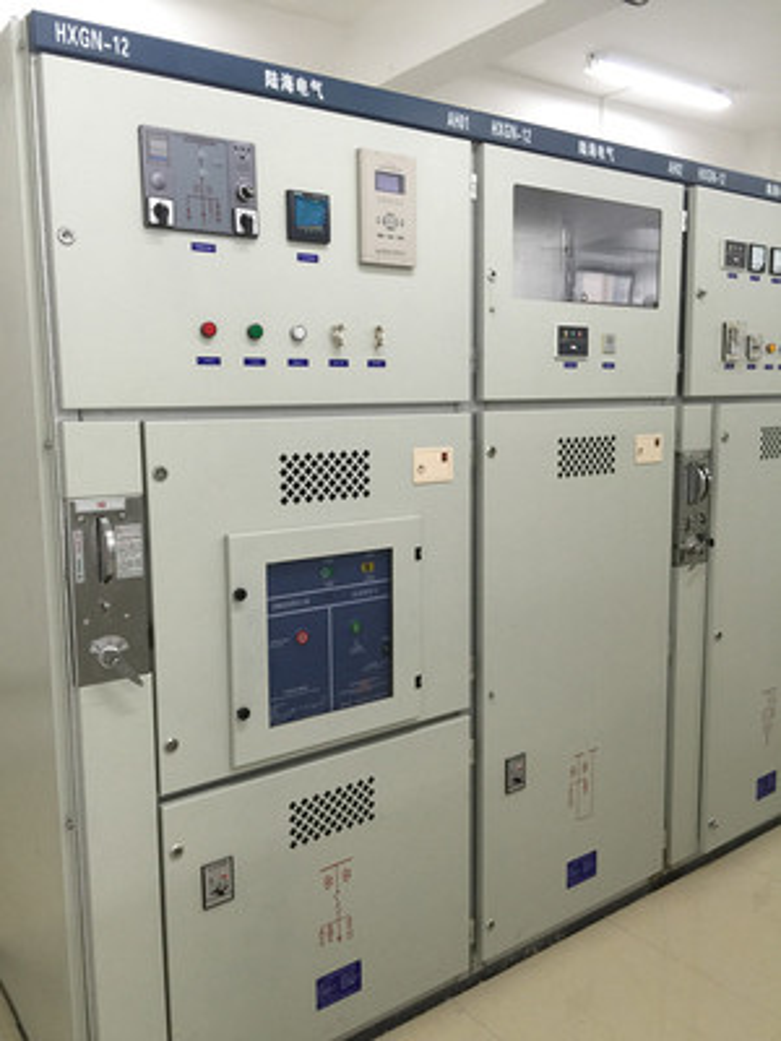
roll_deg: +0.8
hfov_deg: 48.2
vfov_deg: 61.7
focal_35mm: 29
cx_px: 390
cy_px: 520
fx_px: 872
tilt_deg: -6.6
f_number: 2.2
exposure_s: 1/15
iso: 40
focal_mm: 4.15
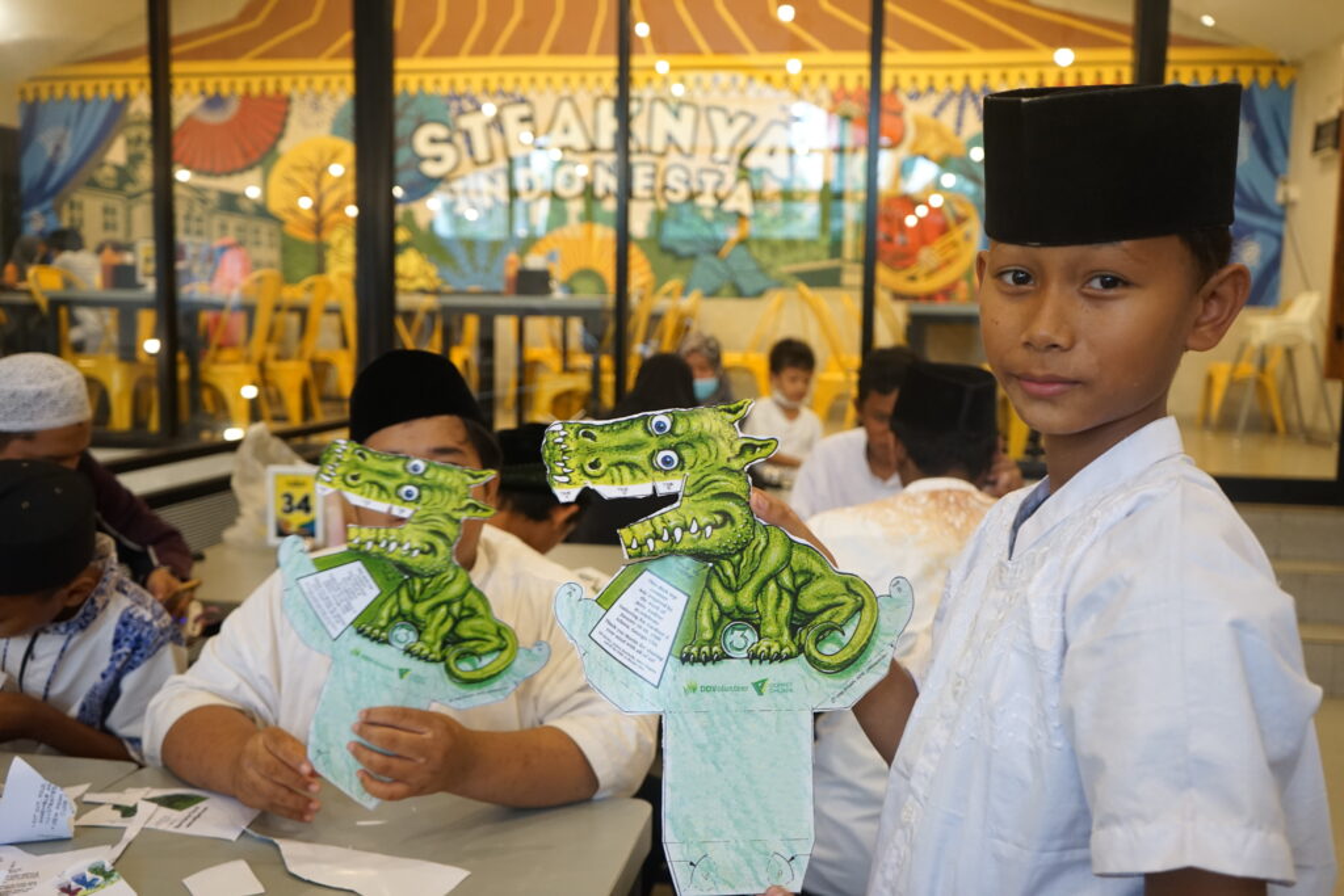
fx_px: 1232
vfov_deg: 40.0
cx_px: 672
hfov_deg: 57.2
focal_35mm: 33
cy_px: 448
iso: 1600
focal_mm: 33
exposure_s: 1/50
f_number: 4.5
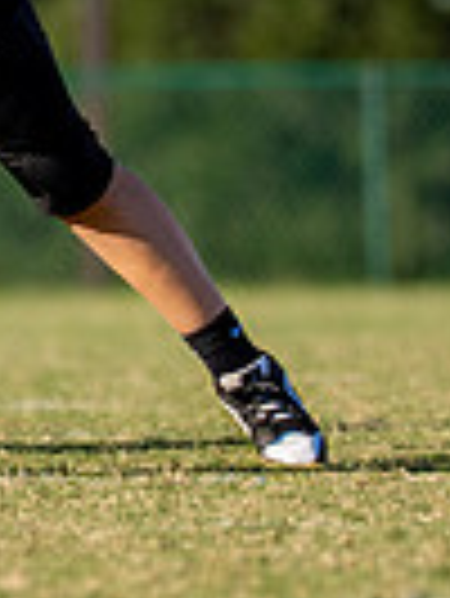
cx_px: -424
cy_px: -105
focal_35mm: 1377
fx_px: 23829
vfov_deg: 1.4
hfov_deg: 1.1
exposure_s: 1/3200
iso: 160
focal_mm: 200
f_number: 2.8
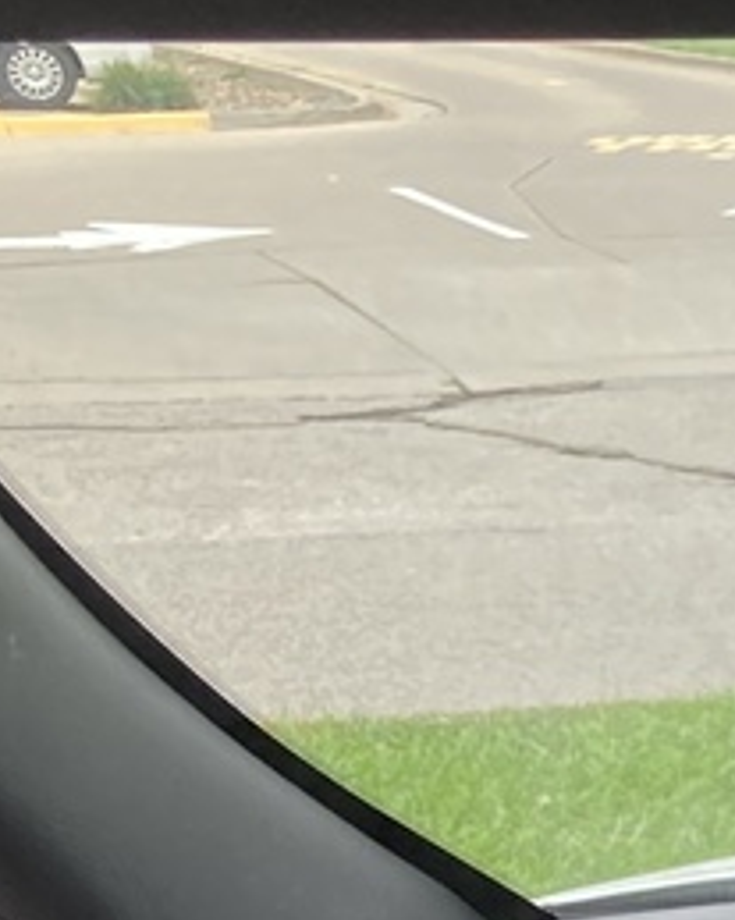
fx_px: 4136
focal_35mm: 152
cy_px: 1435
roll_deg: -1.1
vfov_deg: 12.0
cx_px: 2237
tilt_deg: -19.2
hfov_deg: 8.4
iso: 40
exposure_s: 1/121
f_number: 1.8
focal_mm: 3.99
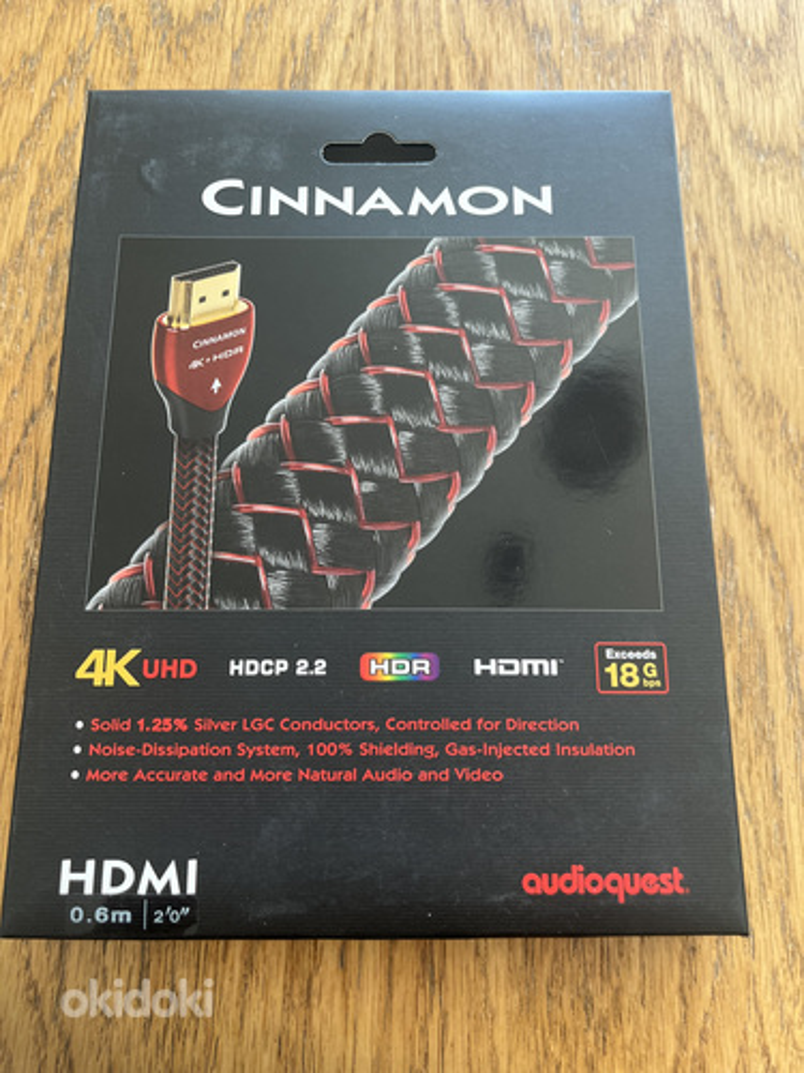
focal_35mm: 26
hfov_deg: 53.1
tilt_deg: -75.5
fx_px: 805
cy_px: 536
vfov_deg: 67.3
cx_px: 402
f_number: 1.6
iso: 125
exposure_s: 1/119
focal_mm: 5.1
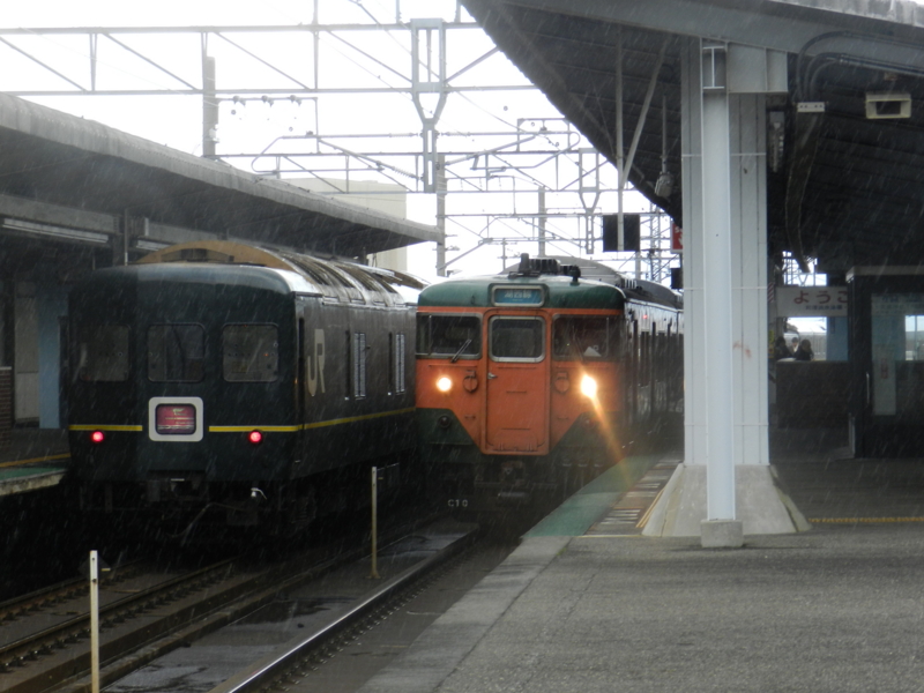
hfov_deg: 15.2
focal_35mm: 130
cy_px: 346
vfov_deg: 11.4
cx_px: 462
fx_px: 3470
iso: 160
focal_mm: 23.1
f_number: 5
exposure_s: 1/250
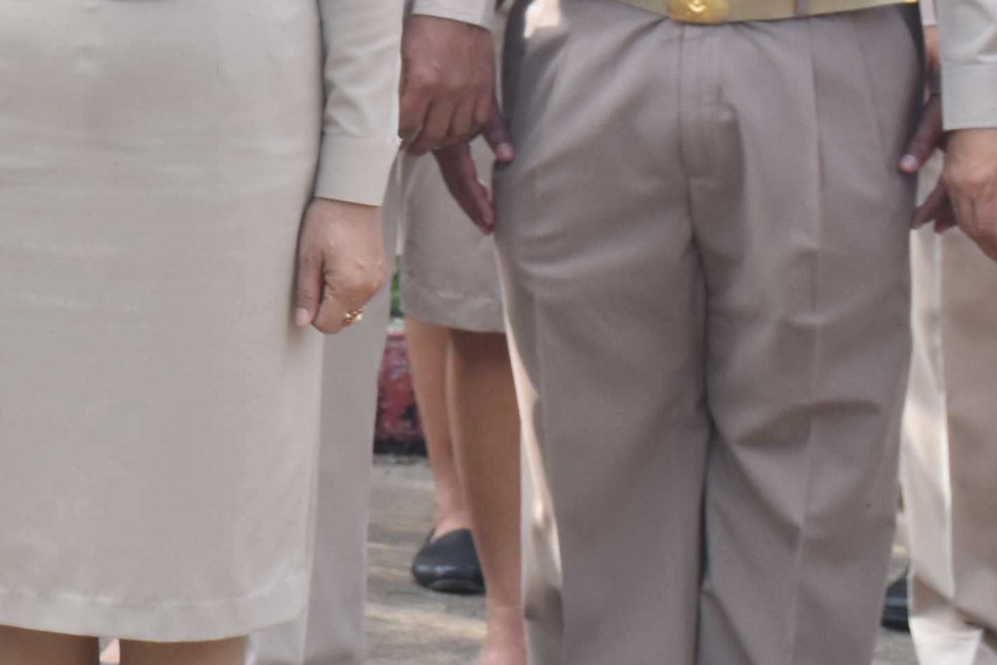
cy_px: -242
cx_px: -589
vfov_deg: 5.8
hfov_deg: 8.5
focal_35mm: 237
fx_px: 6563
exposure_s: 1/200
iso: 400
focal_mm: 38
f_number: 7.1
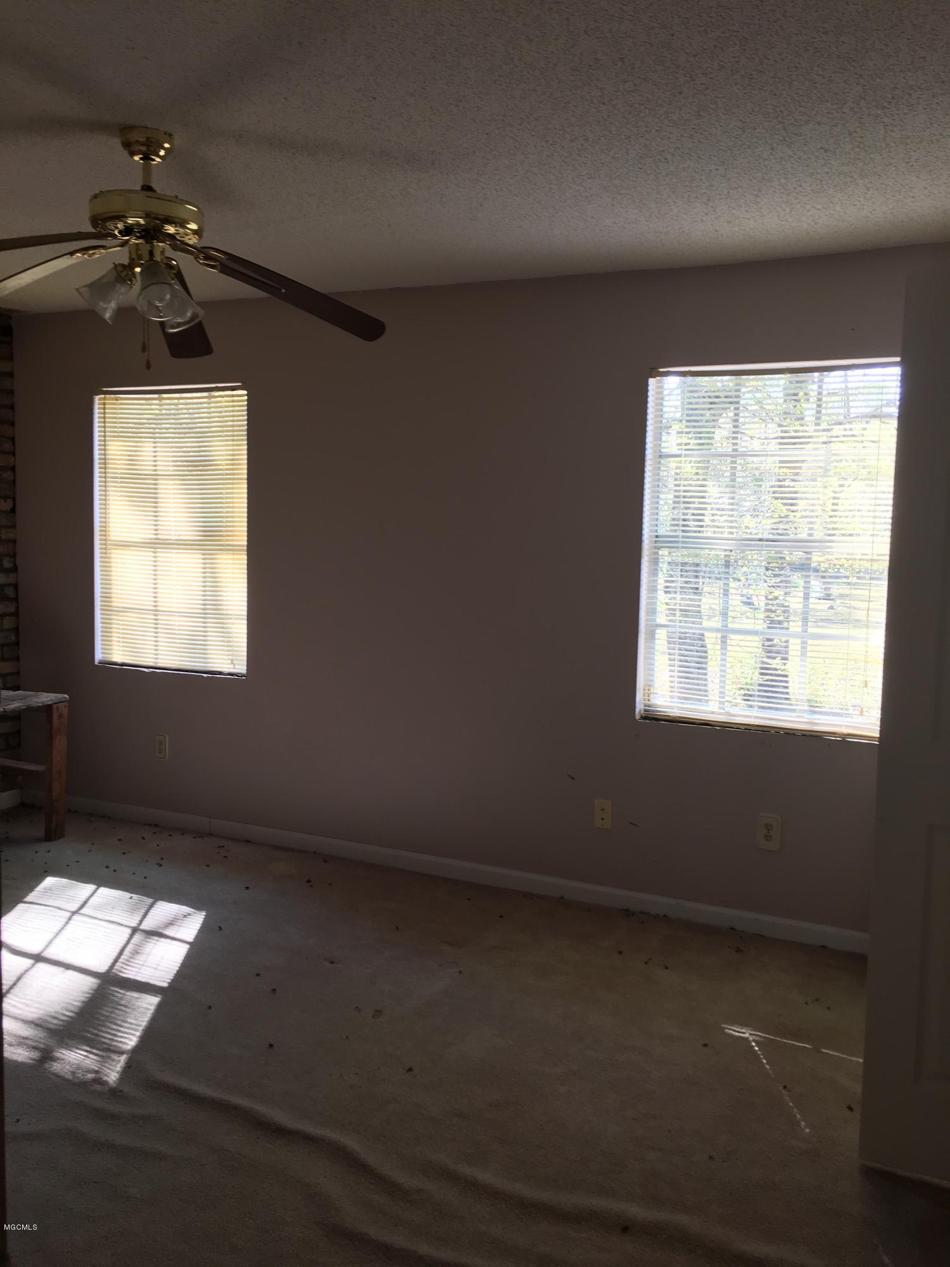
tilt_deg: -5.6
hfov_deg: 48.2
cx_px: 475
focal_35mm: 29
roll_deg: +0.8
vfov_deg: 61.7
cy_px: 634
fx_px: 1061
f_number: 2.2
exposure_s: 1/60
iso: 25
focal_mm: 4.15
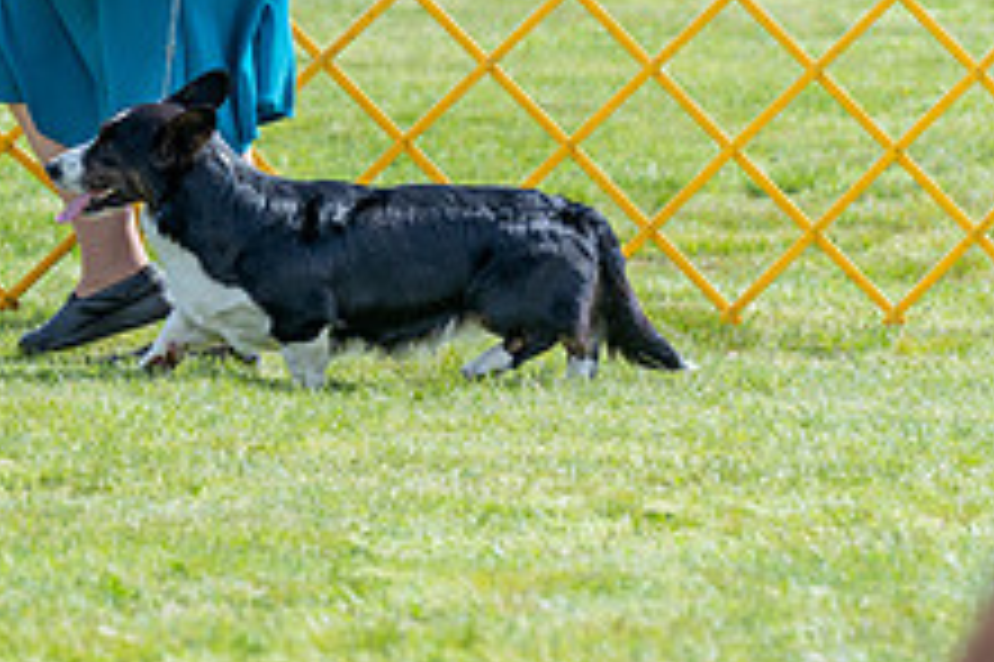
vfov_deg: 3.9
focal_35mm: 352
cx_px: 4
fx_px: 9712
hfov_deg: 5.8
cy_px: -56
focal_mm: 134
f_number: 4.5
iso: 400
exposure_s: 1/1600
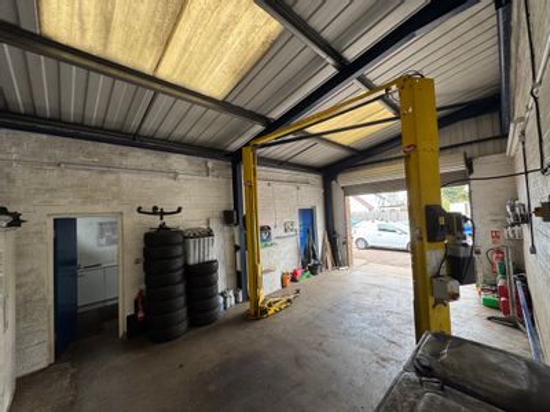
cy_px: 206
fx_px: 222
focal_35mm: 14
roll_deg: +3.2
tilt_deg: +5.2
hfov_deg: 102.1
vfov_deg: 85.7
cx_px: 275
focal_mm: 2.22
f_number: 2.2
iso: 100
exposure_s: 1/99
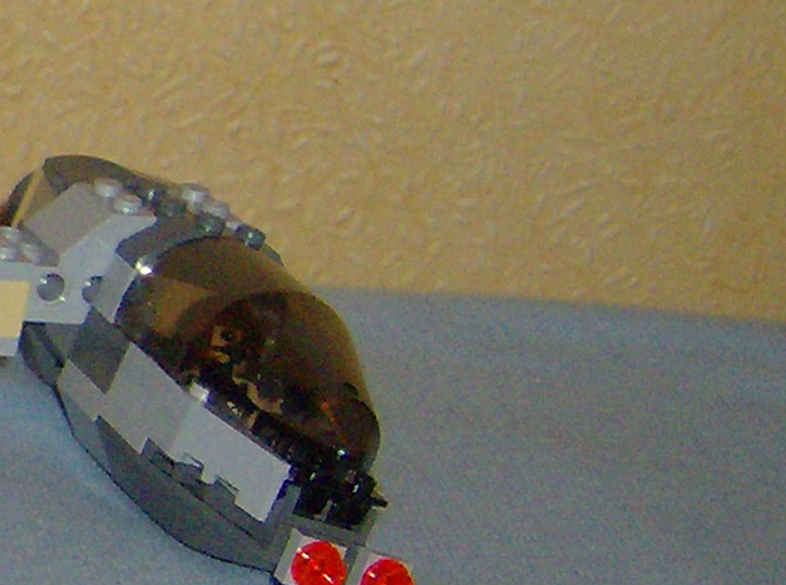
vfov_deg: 9.9
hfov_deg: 11.9
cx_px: -804
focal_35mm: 148
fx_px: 3352
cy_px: 96
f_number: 2.8
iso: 200
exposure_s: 1/60
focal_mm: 6
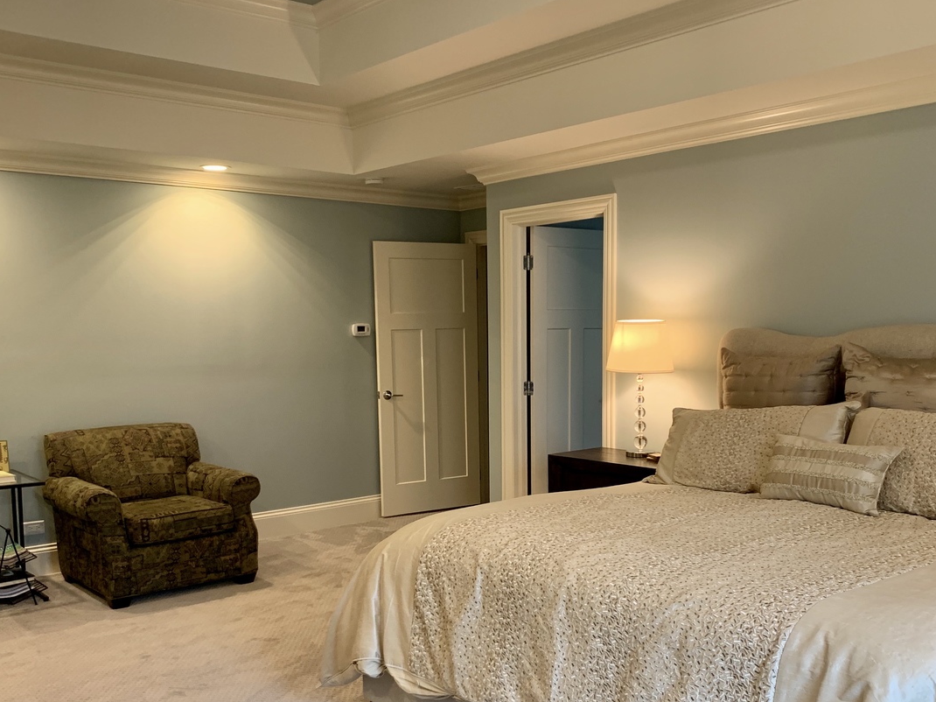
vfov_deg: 40.3
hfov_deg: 52.6
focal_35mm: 35
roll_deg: +0.4
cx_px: 479
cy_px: 454
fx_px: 946
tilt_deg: -7.3
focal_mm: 4.25
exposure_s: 1/60
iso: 125
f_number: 1.8
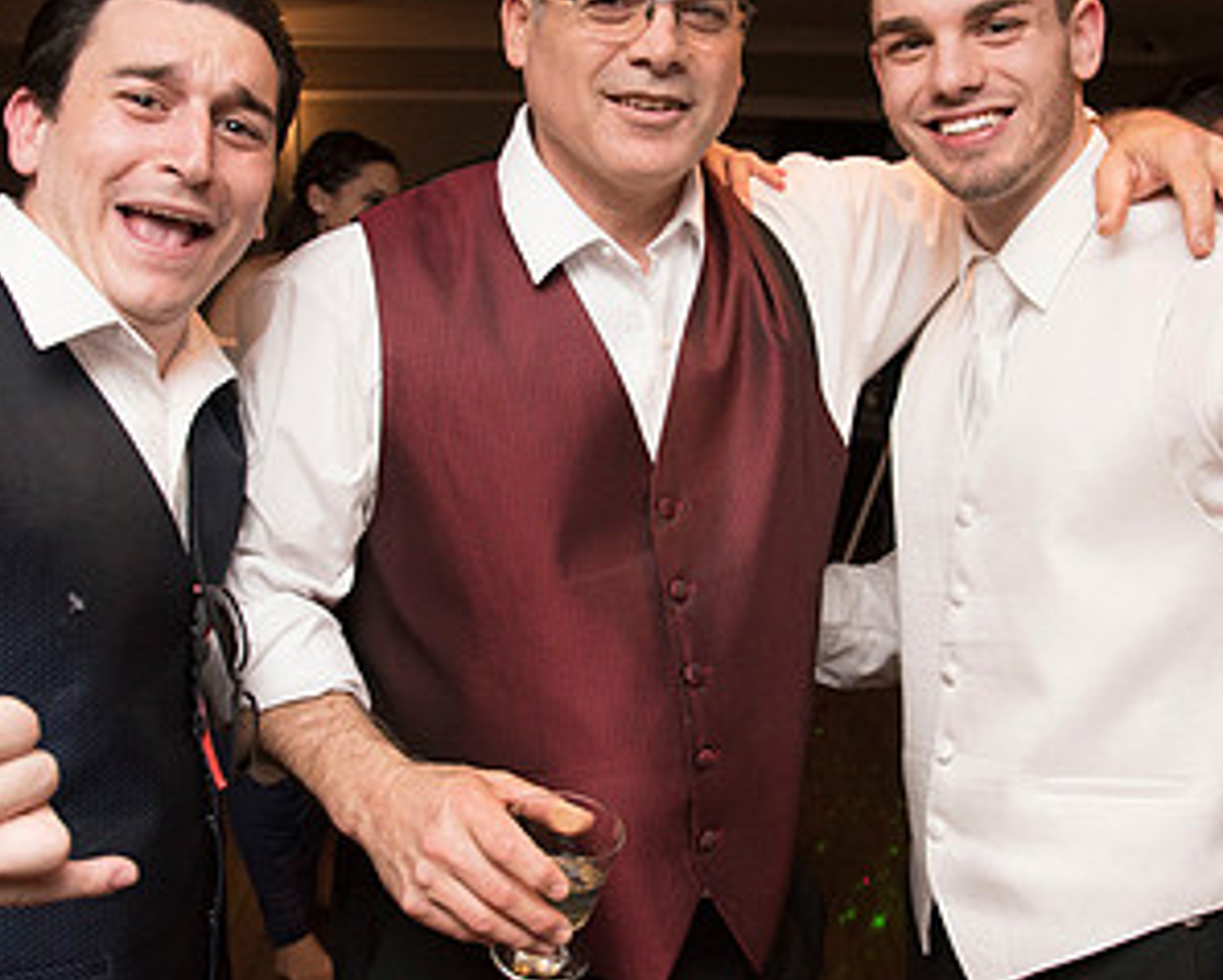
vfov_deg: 34.2
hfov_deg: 41.9
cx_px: 667
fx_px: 1594
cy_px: 471
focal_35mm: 44
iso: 2000
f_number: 5
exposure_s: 1/200
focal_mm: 24
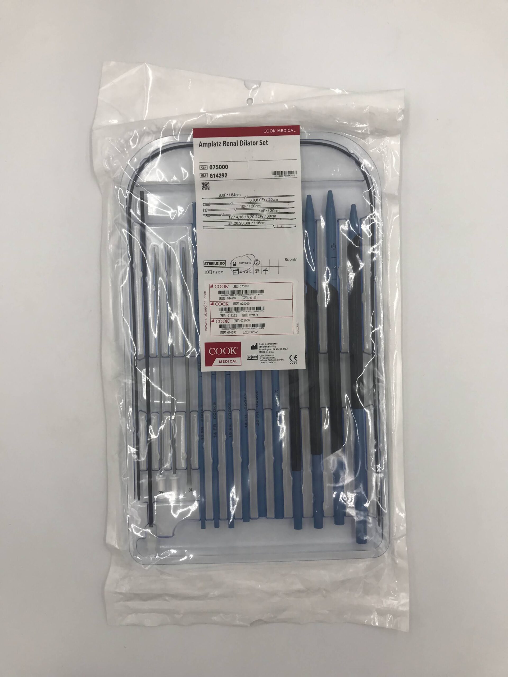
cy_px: 338
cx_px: 254
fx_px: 548
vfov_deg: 63.4
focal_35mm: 28
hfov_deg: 49.7
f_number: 1.8
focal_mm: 3.99
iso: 20
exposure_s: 1/256
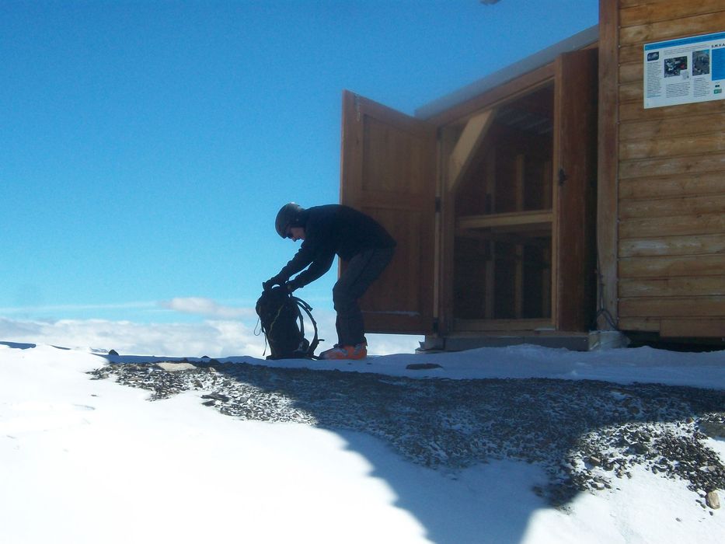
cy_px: 272
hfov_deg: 29.4
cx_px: 362
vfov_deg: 22.3
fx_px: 1382
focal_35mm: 66
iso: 80
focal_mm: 11
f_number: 7.9
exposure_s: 1/320
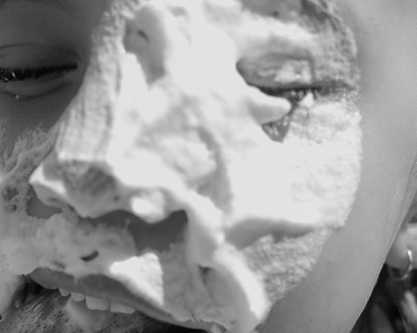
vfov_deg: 22.0
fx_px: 814
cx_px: 116
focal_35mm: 66
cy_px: 354
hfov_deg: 28.4
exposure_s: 1/800
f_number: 4
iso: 200
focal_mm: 26
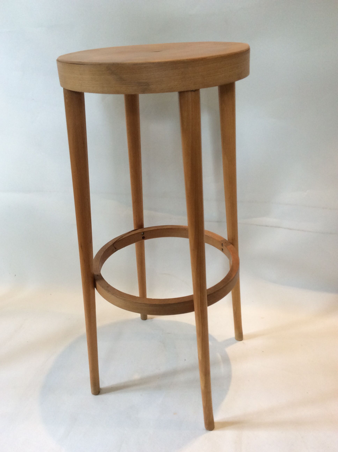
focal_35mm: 32
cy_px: 226
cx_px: 169
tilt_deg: -28.4
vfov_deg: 56.9
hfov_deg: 44.1
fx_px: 418
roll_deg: +3.8
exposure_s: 1/25
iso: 64
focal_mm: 3.3
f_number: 2.4
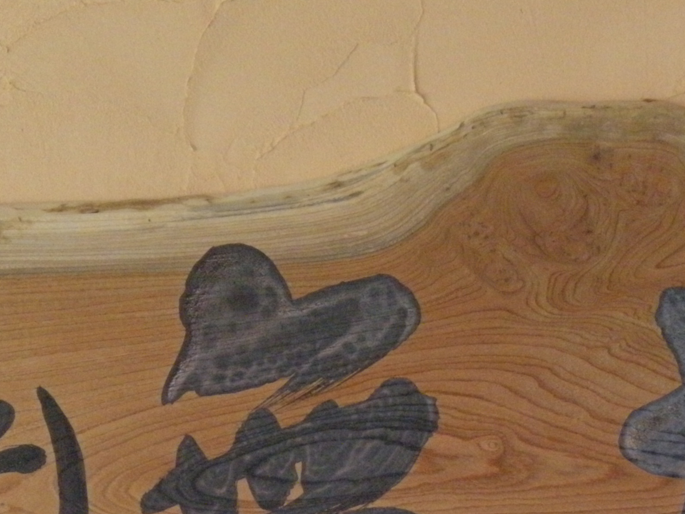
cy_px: 448
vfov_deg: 9.2
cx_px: 489
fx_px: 3186
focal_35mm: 161
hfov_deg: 12.2
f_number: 4.4
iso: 400
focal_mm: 11.3
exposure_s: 1/52
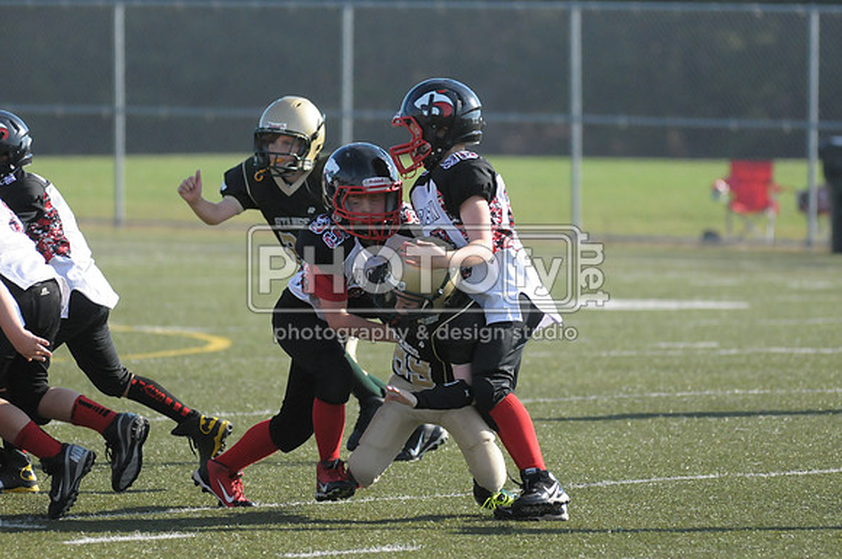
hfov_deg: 6.3
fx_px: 7708
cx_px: 421
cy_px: 280
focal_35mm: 330
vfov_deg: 4.2
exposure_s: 1/6400
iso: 1600
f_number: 4
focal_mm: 220
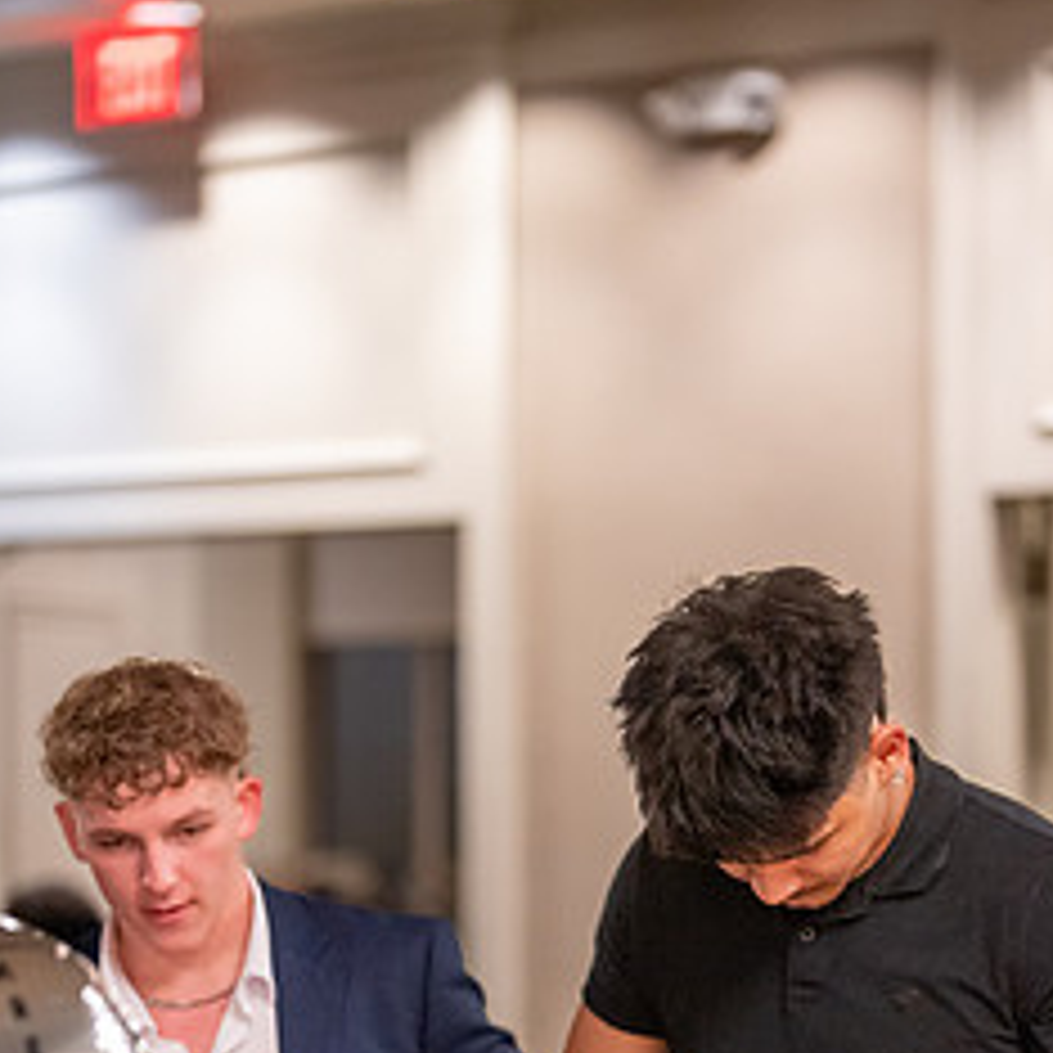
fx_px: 3958
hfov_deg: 15.2
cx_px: 566
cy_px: 864
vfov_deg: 15.0
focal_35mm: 115
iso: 1250
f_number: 1.2
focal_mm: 50
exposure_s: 1/320
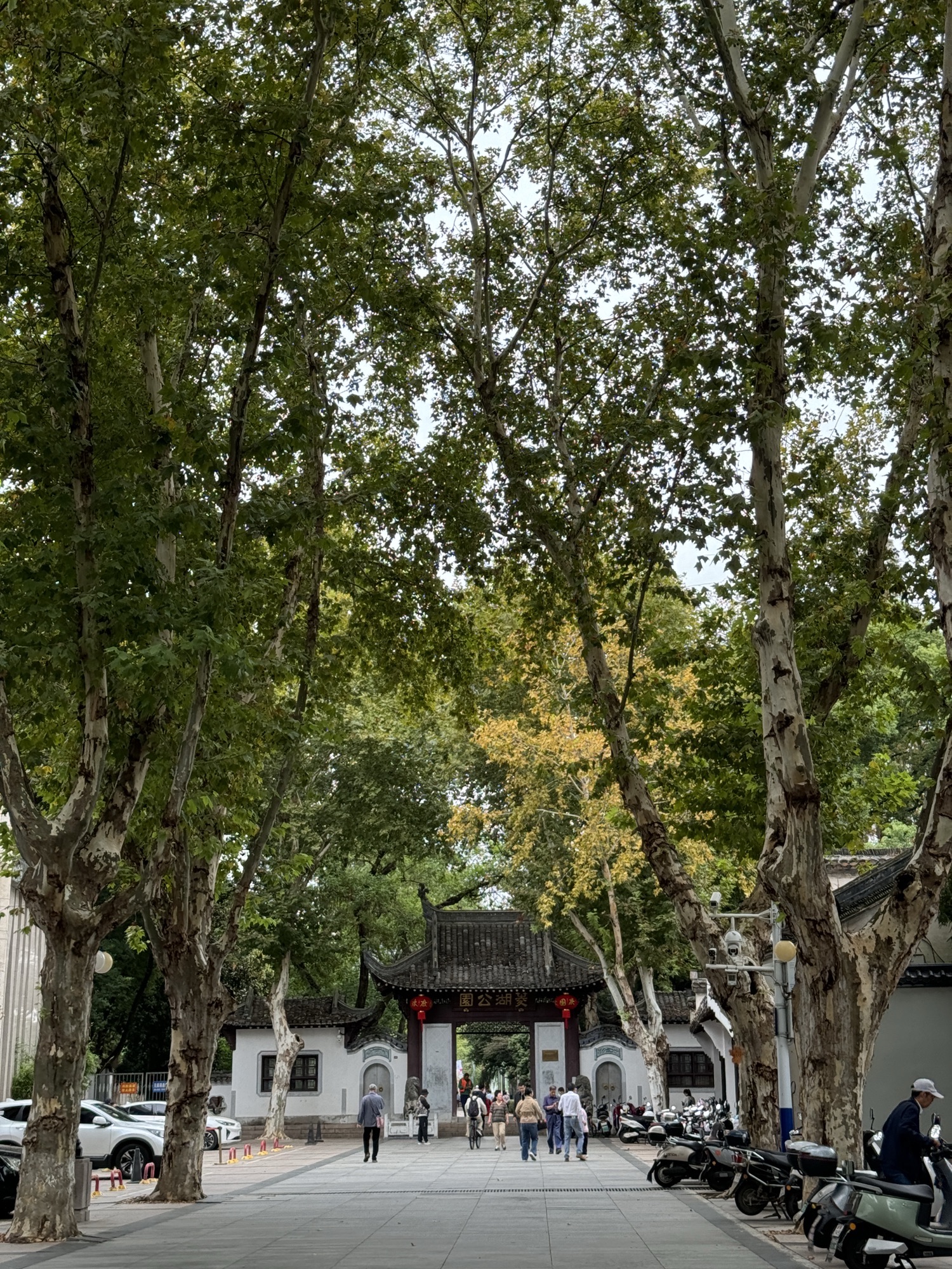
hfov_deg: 30.3
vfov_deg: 39.7
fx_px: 1760
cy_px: 634
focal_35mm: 48
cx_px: 476
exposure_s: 1/352
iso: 64
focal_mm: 6.76
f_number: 1.78
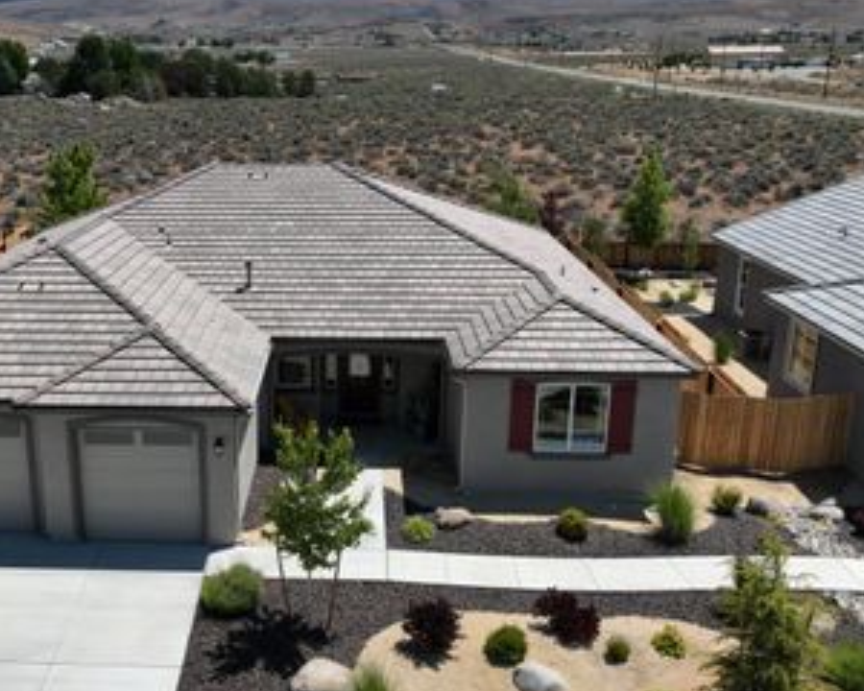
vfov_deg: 38.2
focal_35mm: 39
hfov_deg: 46.0
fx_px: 997
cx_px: 276
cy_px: 377
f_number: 2.8
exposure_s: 1/3200
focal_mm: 12.29
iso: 110
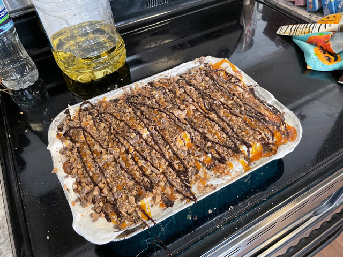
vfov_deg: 53.1
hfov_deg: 67.3
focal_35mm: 26
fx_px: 258
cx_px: 172
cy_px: 128
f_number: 1.6
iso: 500
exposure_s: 1/40
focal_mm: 4.2
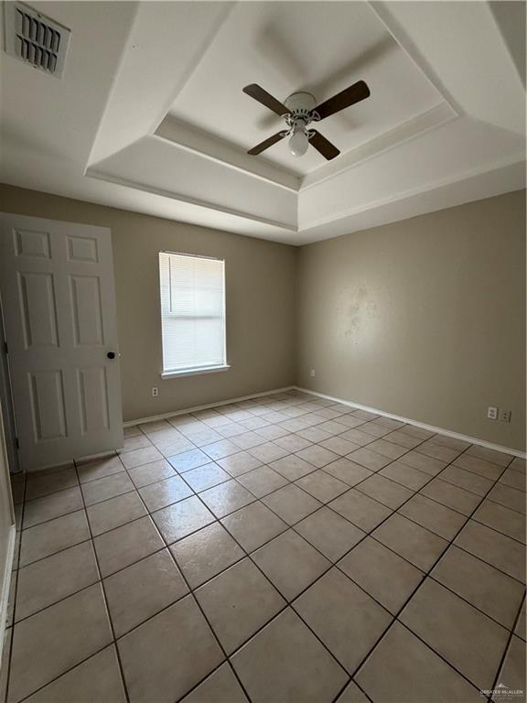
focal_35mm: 14
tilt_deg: -7.1
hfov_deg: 85.7
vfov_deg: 102.1
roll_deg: +0.0
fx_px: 284
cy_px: 352
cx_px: 264
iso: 320
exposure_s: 1/85
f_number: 2.2
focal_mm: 2.22
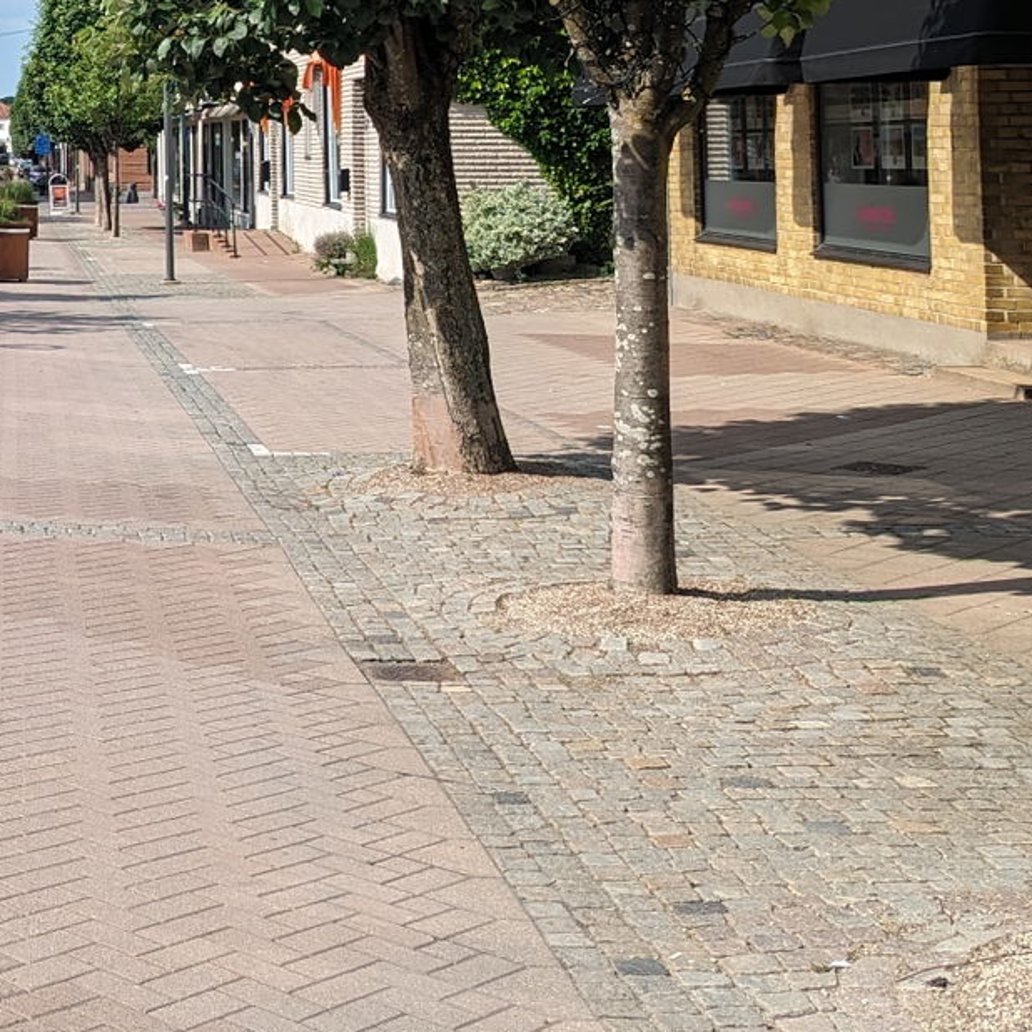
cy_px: 43
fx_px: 2226
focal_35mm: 66
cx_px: -239
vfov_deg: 25.1
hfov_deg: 23.6
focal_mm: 6.81
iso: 48
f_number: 1.85
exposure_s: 1/1618
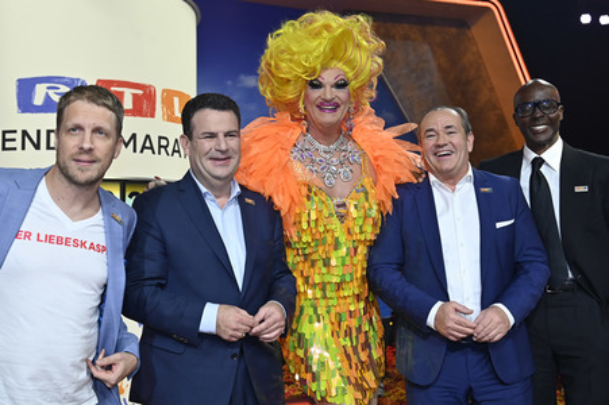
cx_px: 304
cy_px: 202
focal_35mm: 28
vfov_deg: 46.3
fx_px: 473
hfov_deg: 65.5
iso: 1000
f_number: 4
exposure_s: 1/200
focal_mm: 28
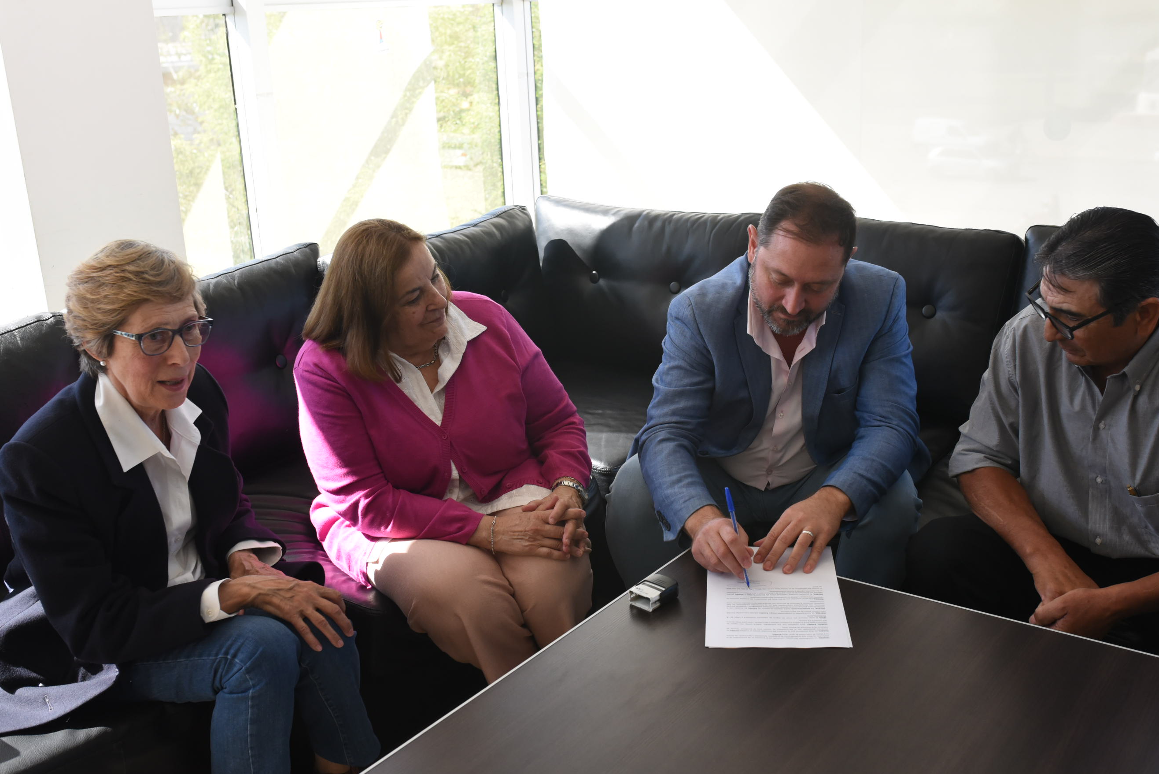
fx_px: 1288
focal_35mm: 40
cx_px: 634
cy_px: 397
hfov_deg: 48.4
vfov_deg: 33.4
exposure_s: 1/250
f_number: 5.6
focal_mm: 35
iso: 1600
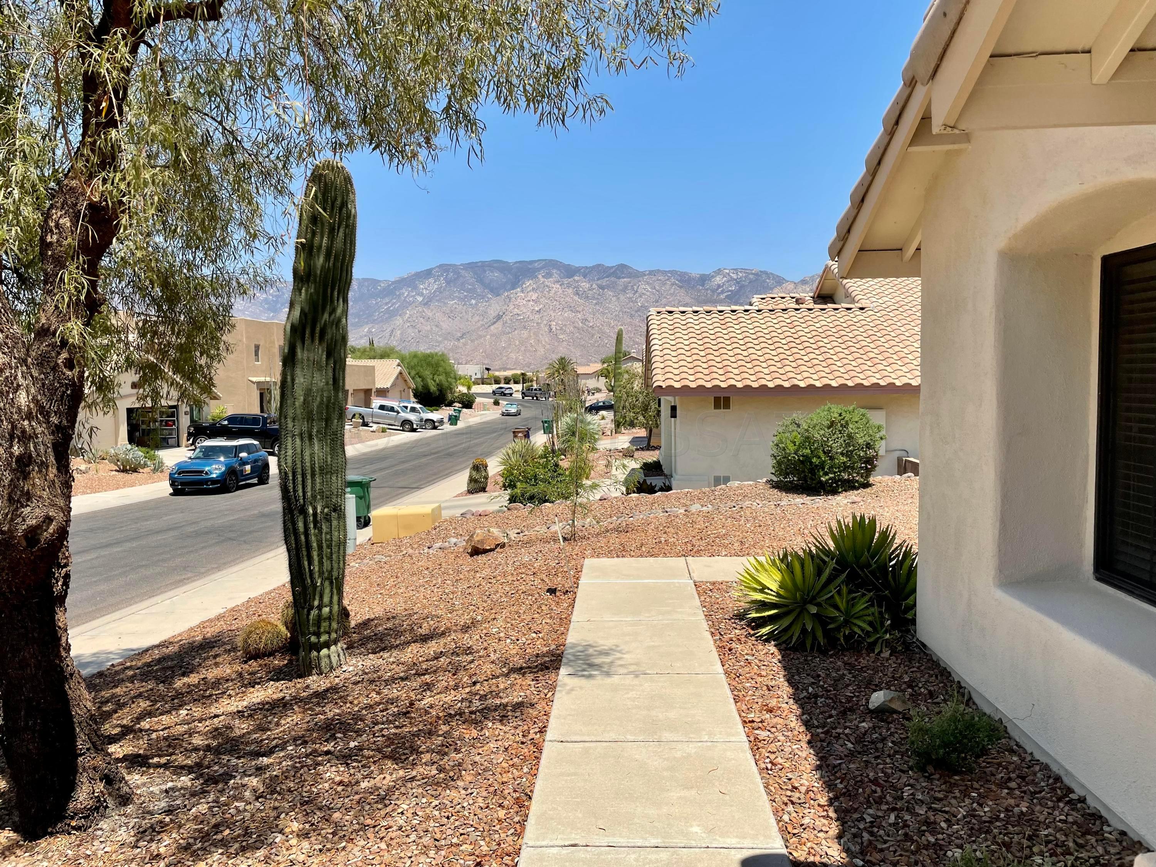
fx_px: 868
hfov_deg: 67.3
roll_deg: +0.8
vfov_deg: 53.1
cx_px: 578
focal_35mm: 26
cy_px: 434
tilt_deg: -2.9
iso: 32
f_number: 1.6
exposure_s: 1/3610
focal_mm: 4.2
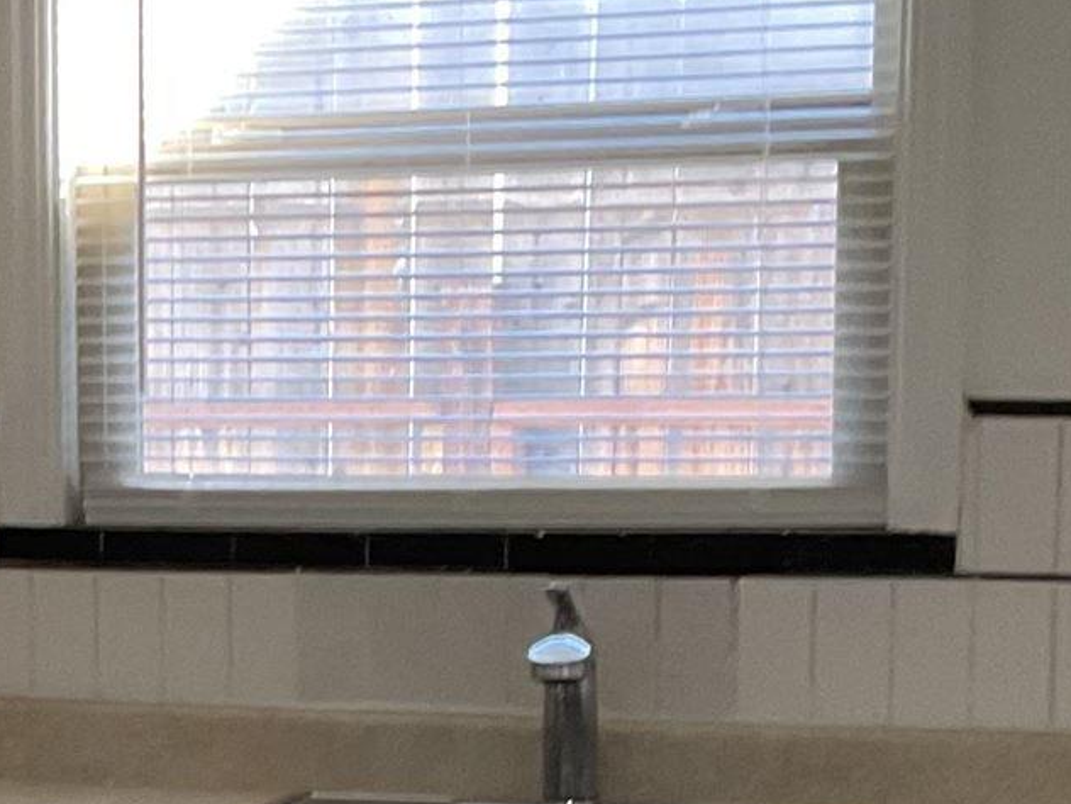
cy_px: 850
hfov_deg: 13.4
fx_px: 4362
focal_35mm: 141
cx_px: -427
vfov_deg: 10.4
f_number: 1.8
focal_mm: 3
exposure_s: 1/60
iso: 80
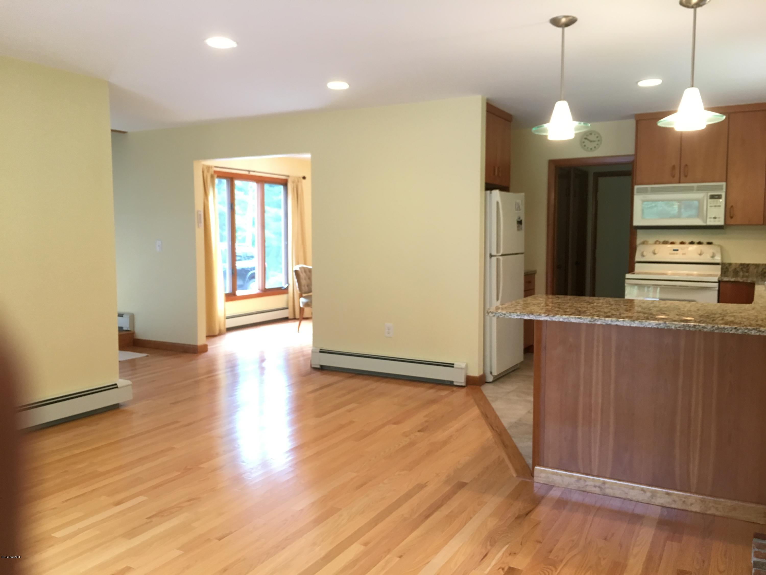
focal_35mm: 29
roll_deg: -1.4
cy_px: 288
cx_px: 383
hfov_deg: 61.7
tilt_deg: -4.6
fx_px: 642
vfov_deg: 48.2
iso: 100
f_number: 2.2
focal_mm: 4.15
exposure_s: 1/30
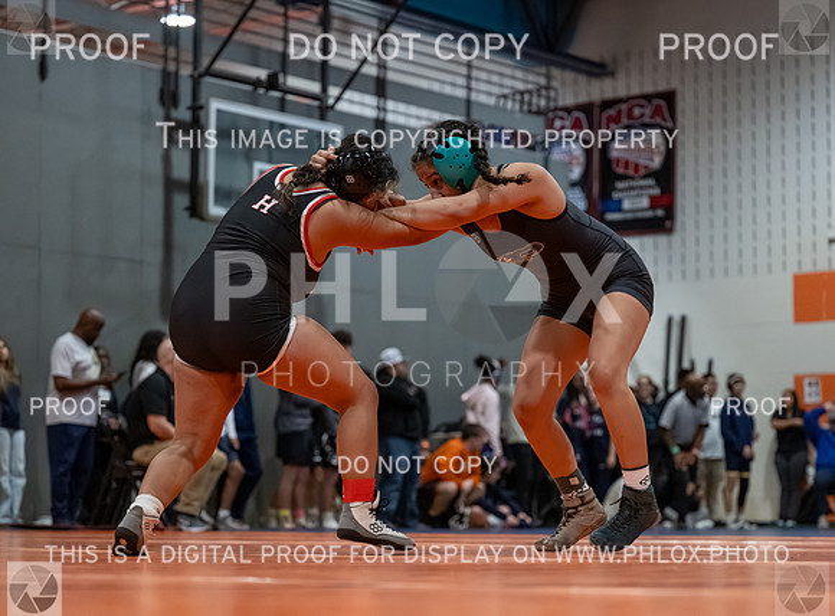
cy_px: 358
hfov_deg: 22.6
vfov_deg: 16.8
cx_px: 418
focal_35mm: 87
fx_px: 2090
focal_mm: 70
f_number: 2.8
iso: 5000
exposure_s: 1/800
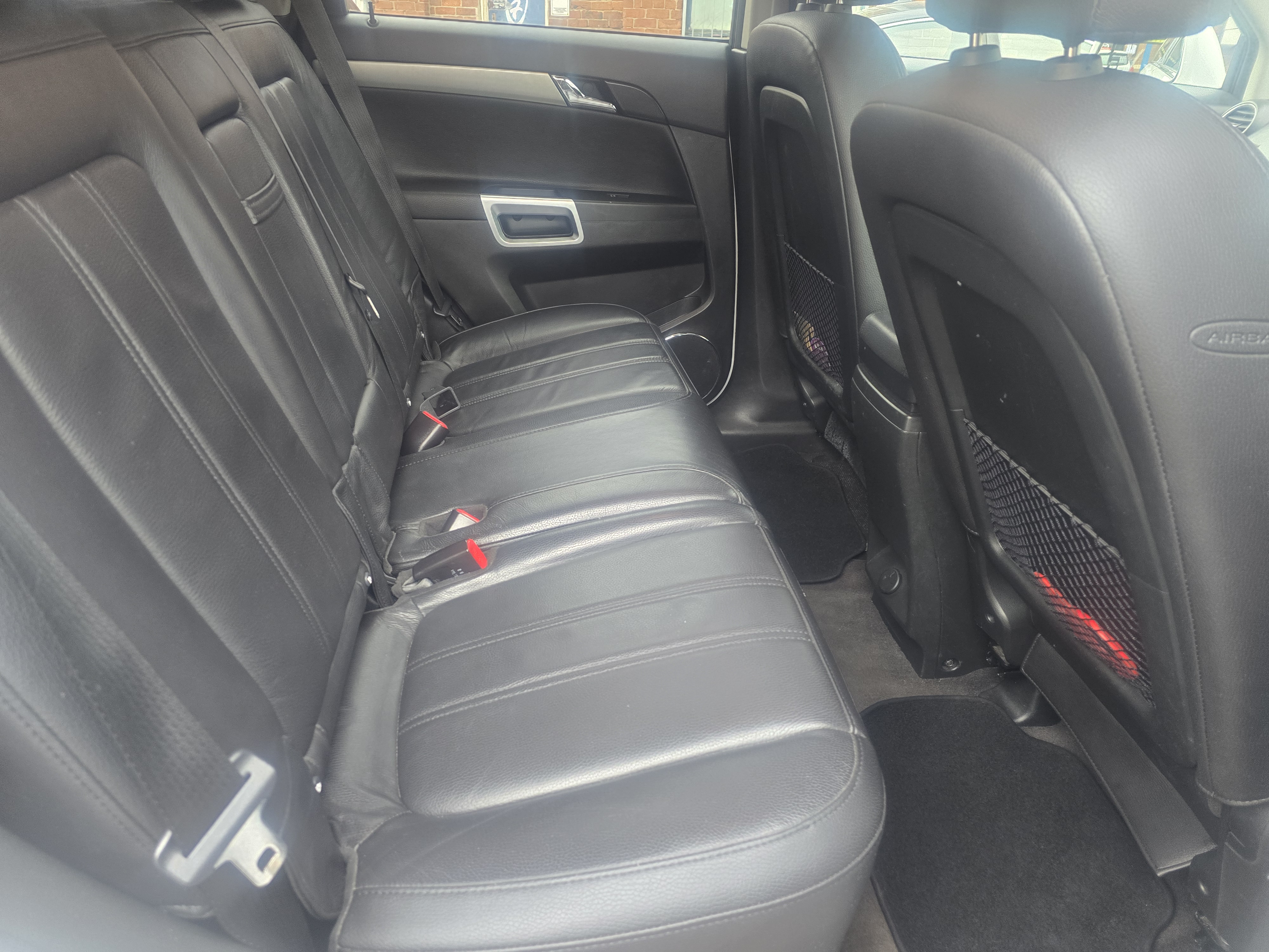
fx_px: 843
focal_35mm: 23
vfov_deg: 58.9
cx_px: 634
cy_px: 476
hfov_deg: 73.9
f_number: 1.7
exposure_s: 1/120
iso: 320
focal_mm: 6.3
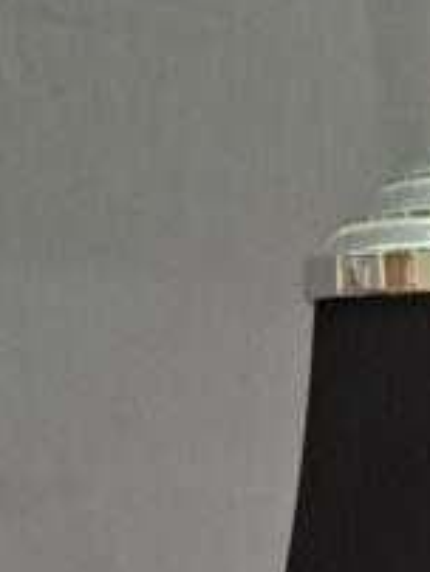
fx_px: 1504
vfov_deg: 17.7
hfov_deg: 15.9
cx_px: 461
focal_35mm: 91
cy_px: 1008
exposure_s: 1/205
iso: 50
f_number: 1.8
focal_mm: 5.54
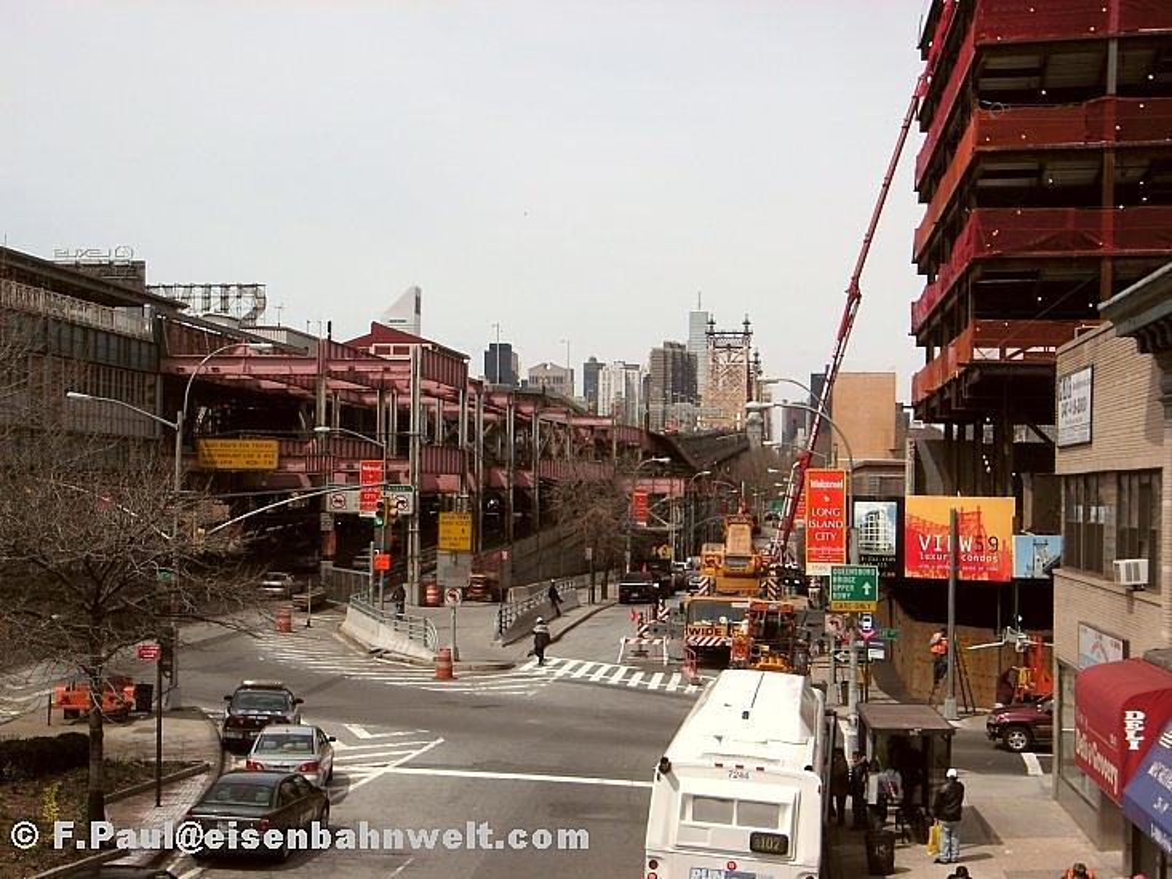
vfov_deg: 26.6
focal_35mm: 55
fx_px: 1862
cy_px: 440
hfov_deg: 34.9
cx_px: 586
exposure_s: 1/250
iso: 50
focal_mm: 9.1
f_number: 7.1
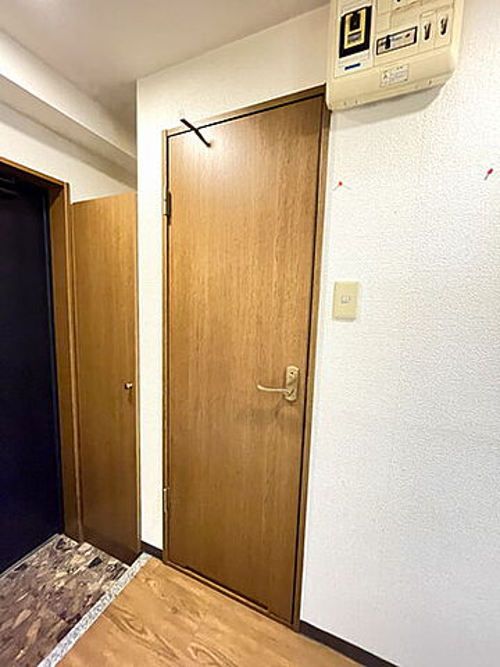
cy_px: 334
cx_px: 250
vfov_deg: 102.1
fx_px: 270
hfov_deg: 85.7
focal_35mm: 14
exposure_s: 1/20
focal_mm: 1.55
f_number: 2.4
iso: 2000
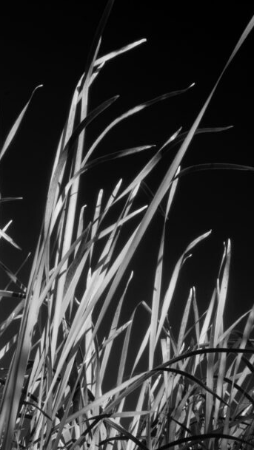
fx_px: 921
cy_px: 375
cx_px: -14
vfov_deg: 26.9
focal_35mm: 77
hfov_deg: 15.4
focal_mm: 26
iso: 100
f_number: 22
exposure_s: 1/3
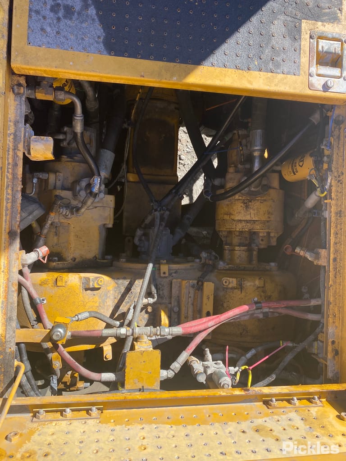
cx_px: 173
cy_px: 230
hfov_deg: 53.1
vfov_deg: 67.3
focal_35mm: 26
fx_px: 347
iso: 32
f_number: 1.8
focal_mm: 4.25
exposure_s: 1/877
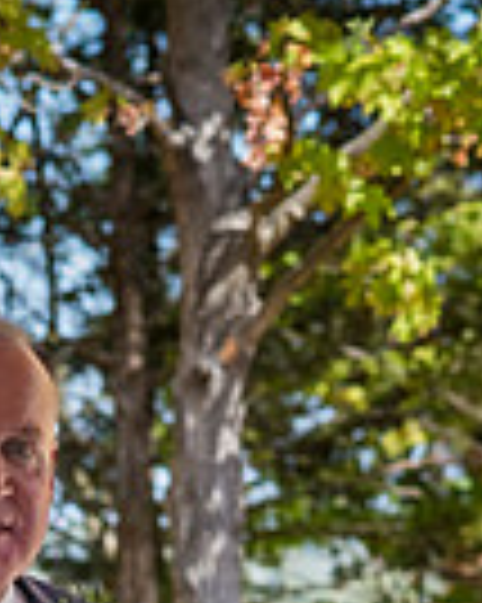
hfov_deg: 5.8
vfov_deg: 7.1
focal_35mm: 268
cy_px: 968
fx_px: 4784
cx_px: 14
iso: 400
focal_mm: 85
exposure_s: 1/320
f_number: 6.3
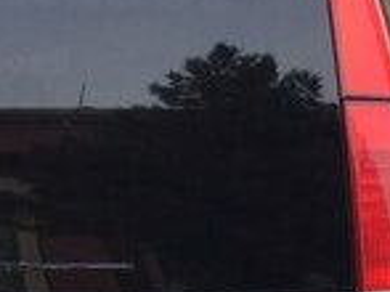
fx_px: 1565
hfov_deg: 13.7
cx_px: 486
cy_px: 344
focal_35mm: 139
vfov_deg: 10.5
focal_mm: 3.3
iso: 25
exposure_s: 1/184
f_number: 2.4
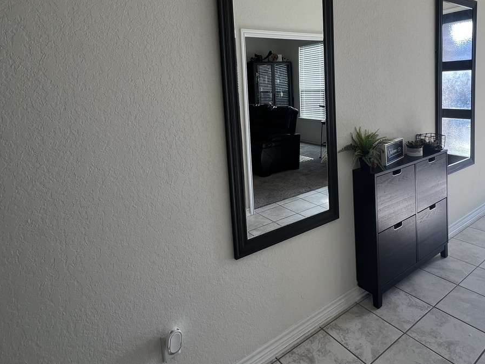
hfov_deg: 78.5
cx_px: 277
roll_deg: +3.6
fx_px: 294
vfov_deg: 62.1
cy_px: 126
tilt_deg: -6.0
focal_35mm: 21
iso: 50
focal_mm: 1.57
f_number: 1.8
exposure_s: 1/99
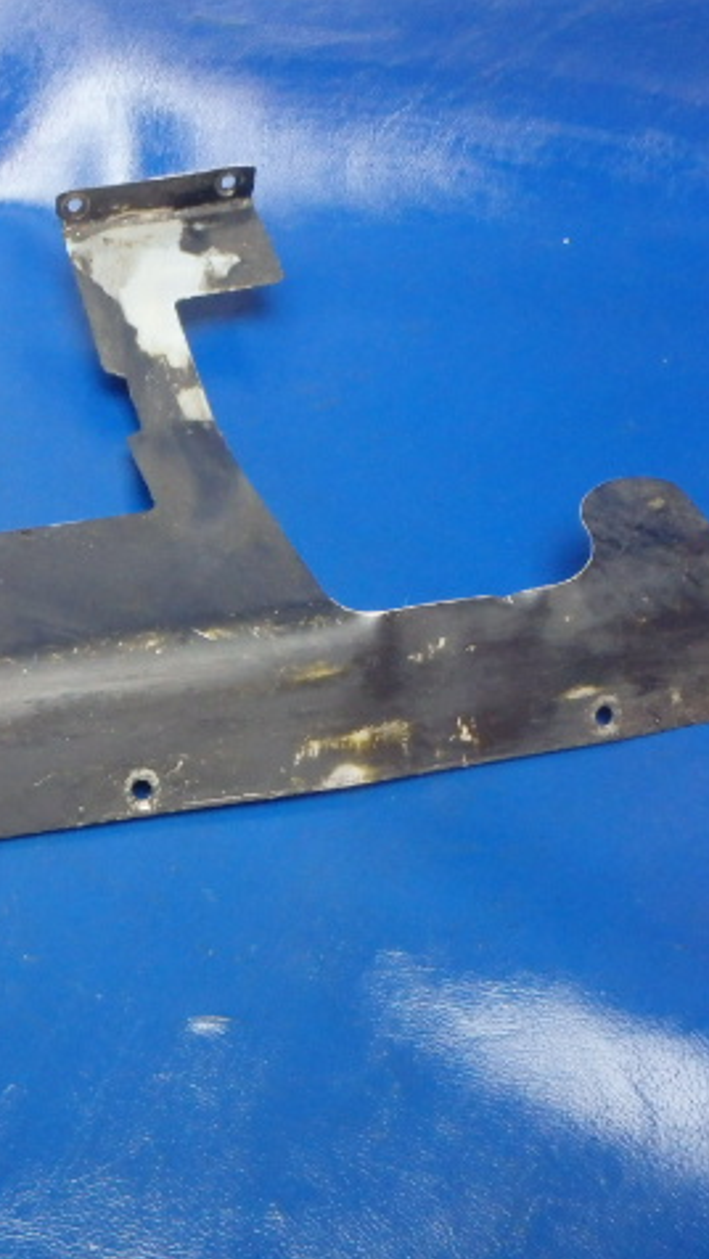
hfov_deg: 26.7
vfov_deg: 49.4
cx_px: -74
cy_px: 627
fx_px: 1369
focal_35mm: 41
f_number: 3.9
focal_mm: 5
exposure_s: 1/30
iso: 800
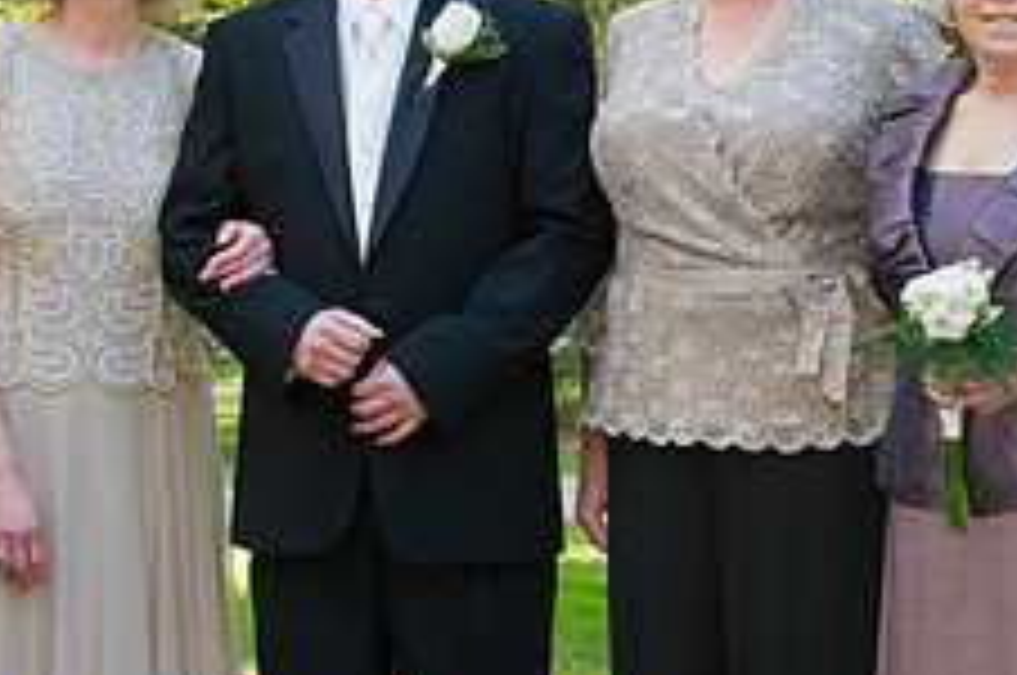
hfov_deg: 11.4
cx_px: 616
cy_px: 387
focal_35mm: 180
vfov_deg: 7.6
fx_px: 5078
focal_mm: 70
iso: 500
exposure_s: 1/125
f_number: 5.6
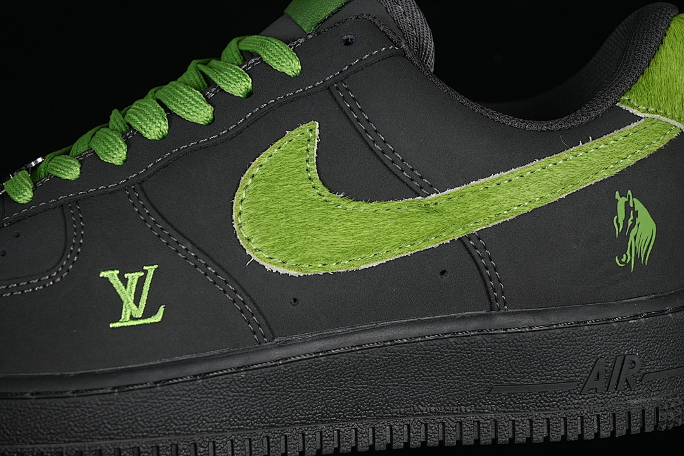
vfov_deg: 18.2
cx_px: 342
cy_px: 228
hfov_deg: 27.0
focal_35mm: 75
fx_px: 1425
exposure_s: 1/60
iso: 160
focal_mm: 50
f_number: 6.3
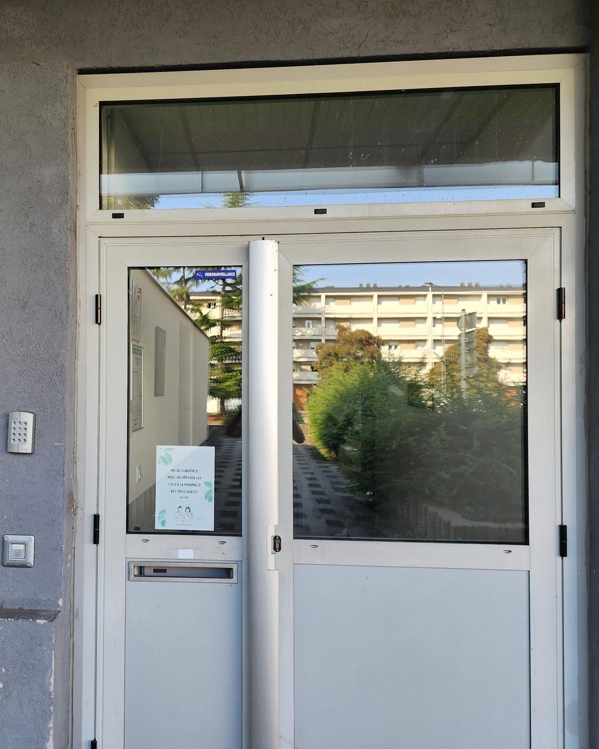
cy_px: 375
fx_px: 665
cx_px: 203
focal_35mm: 30
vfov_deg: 58.8
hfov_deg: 47.7
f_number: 1.8
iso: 40
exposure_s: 1/180
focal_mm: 6.4
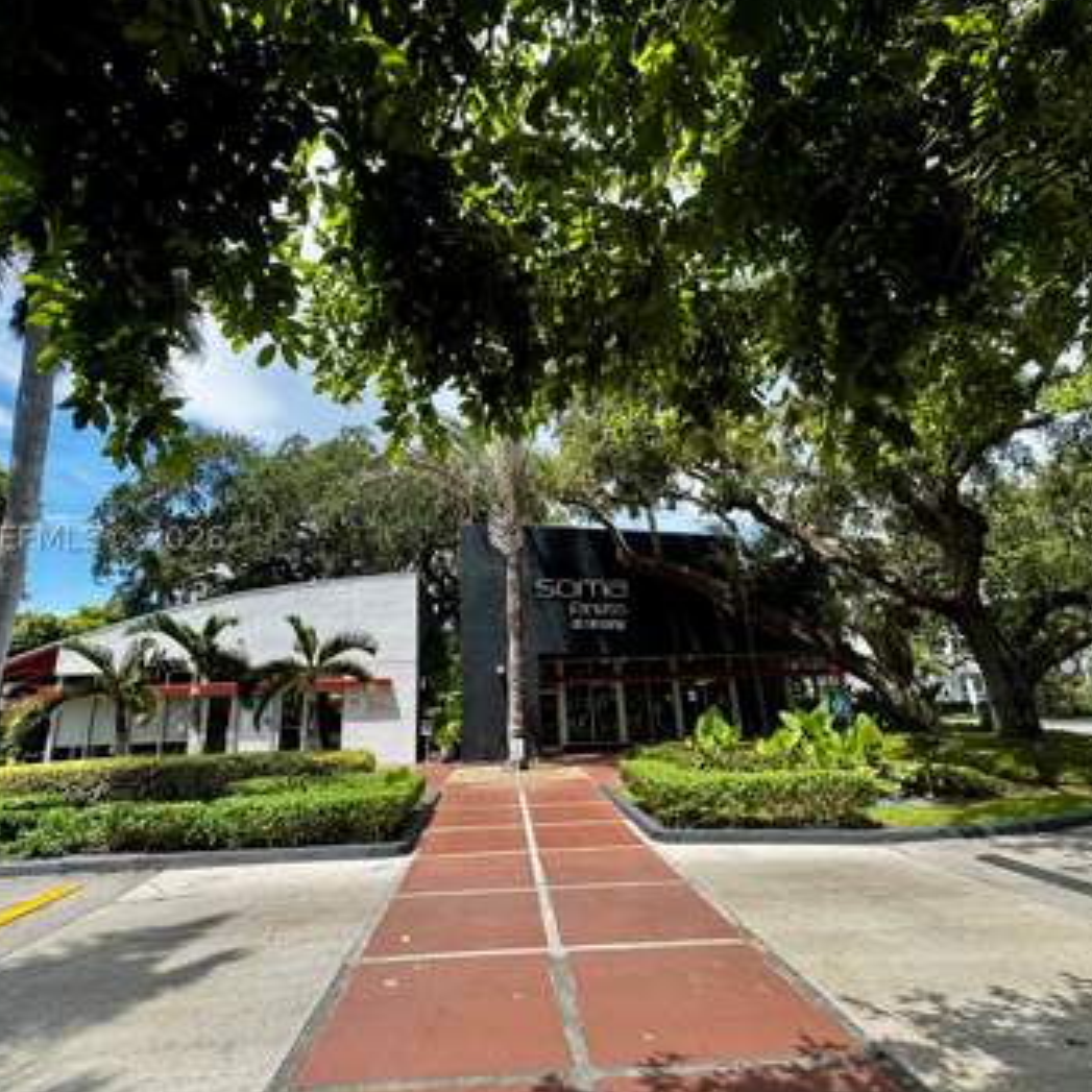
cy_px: 538
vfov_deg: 84.0
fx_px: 607
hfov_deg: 83.9
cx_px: 513
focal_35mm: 17
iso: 40
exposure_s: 1/522
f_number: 2.2
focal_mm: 2.22
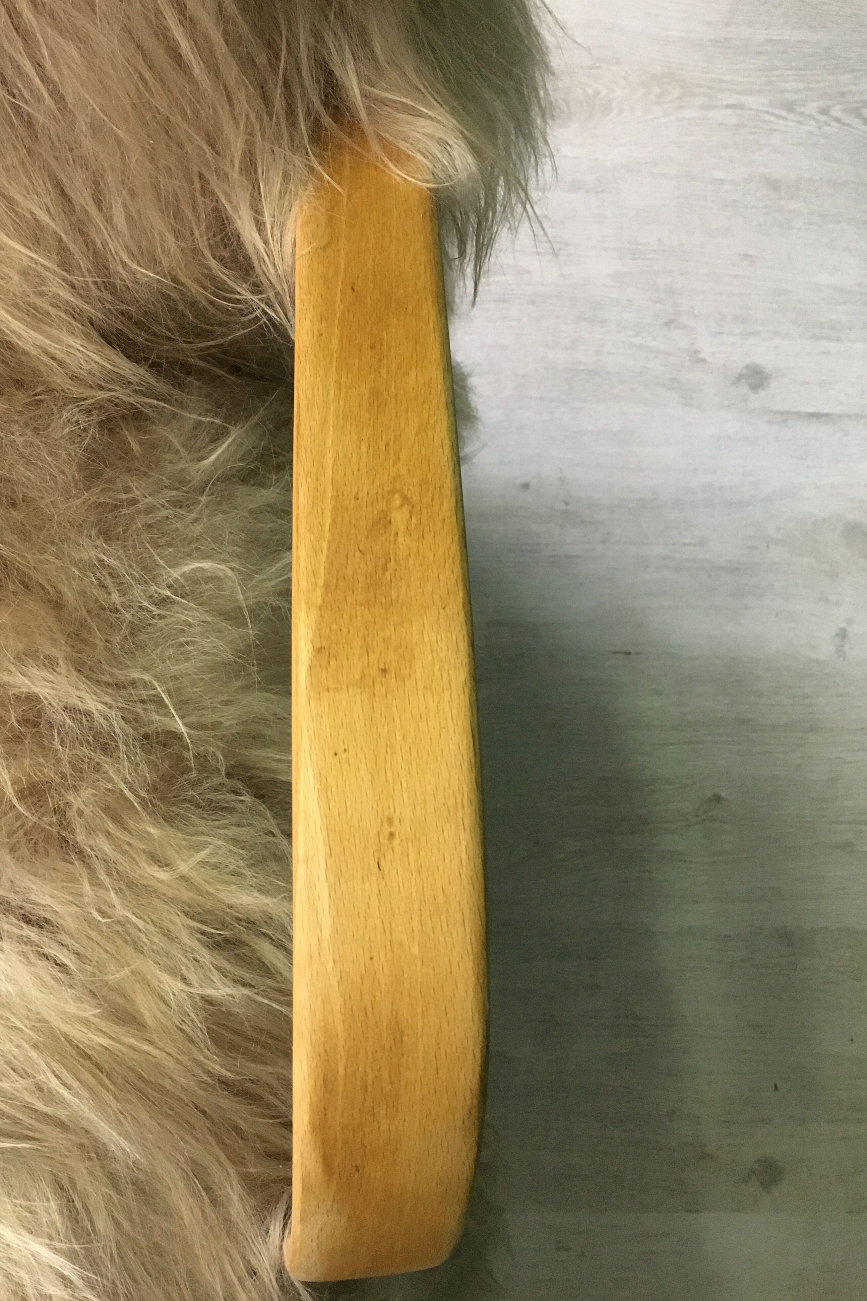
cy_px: 660
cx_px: 387
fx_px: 1120
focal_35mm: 31
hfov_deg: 42.3
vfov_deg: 60.3
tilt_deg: -79.2
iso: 320
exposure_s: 1/17
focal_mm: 4.15
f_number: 2.2
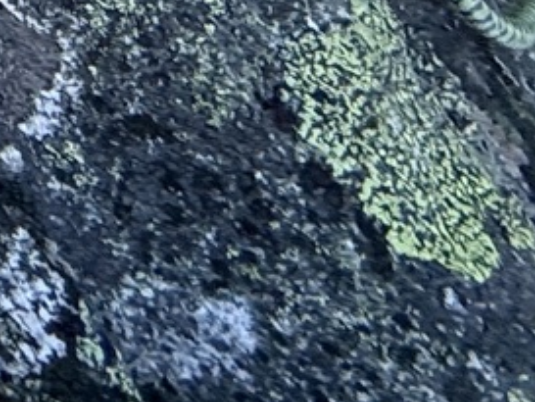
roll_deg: +0.3
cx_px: -874
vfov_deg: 8.9
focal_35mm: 105
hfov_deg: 12.7
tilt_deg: -36.7
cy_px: -1043
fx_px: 1624
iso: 64
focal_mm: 2.22
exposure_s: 1/298
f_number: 2.2
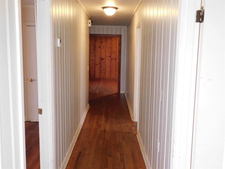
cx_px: 112
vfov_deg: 39.7
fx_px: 234
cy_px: 84
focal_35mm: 36
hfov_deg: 51.4
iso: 400
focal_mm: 6.3
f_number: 3.5
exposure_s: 1/25
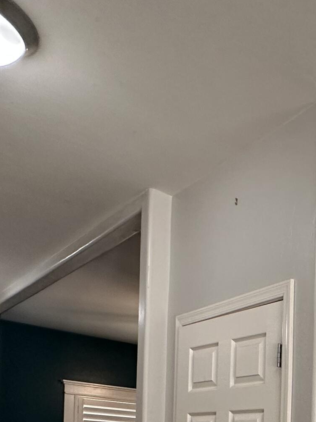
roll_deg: -1.7
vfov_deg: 37.5
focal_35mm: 42
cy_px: 463
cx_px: 429
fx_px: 511
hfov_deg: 27.5
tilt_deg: +1.3
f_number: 2.2
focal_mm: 2.22
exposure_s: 1/120
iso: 200
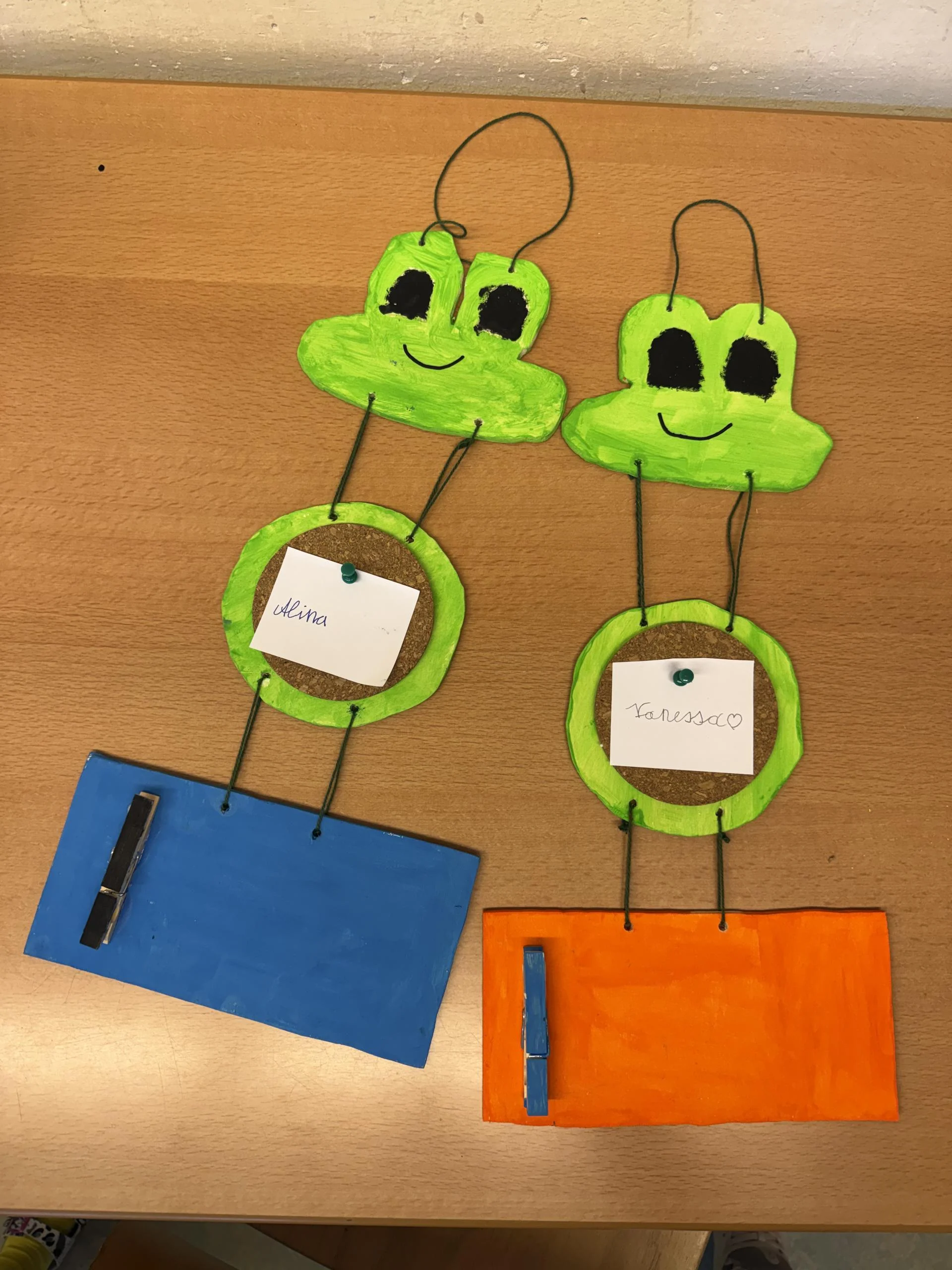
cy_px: 635
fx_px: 880
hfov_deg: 56.8
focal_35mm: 24
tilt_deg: -81.8
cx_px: 476
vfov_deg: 71.6
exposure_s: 1/100
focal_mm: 6.76
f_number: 1.78
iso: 125
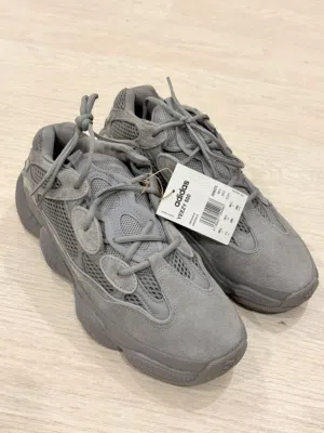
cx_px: 162
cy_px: 216
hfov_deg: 30.3
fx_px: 599
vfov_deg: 39.7
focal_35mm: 48
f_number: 1.78
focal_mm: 6.76
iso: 160
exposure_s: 1/50
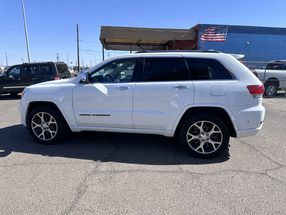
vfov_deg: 56.8
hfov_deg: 71.6
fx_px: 198
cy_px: 108
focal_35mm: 24
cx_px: 143
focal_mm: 6.86
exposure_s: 1/3356
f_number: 1.78
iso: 80
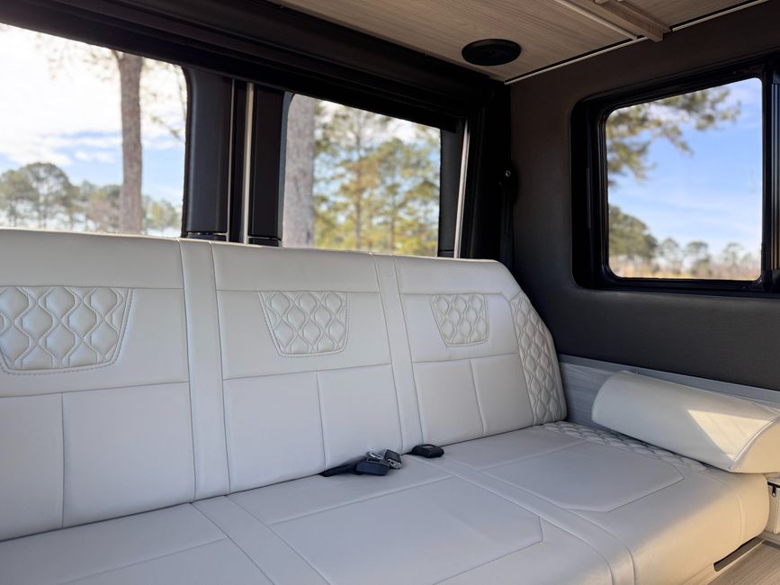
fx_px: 541
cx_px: 390
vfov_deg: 56.8
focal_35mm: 24
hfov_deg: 71.6
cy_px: 292
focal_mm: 6.76
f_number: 1.78
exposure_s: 1/121
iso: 100
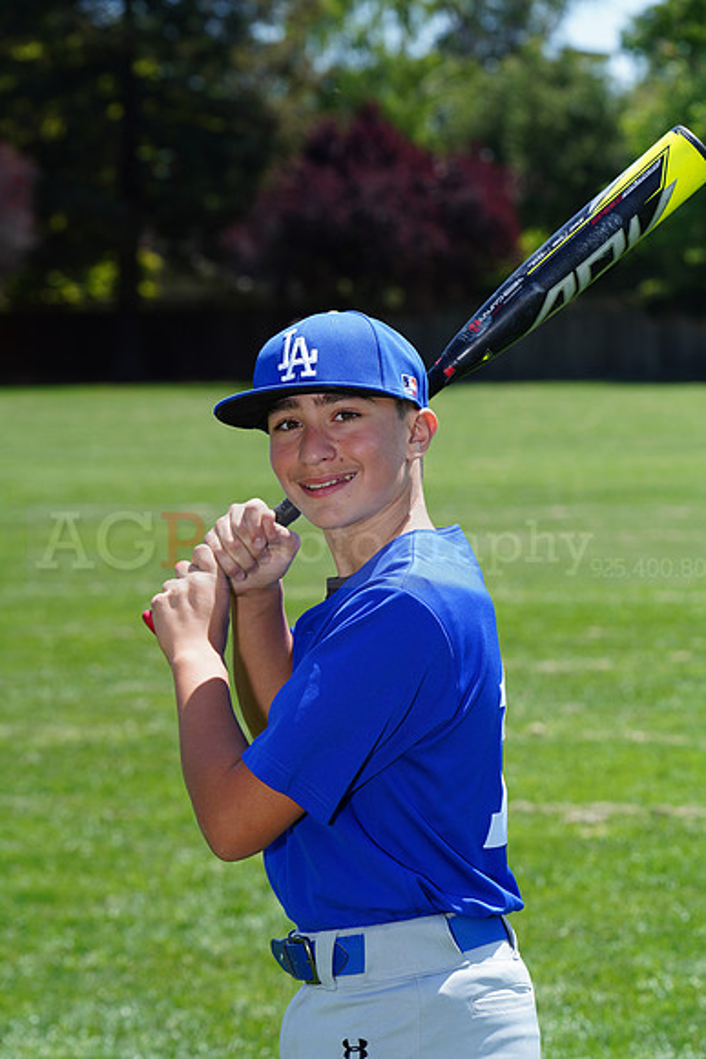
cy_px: 530
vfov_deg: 13.3
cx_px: 353
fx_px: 4527
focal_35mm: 154
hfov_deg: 8.9
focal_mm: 154
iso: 160
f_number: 9
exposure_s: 1/200
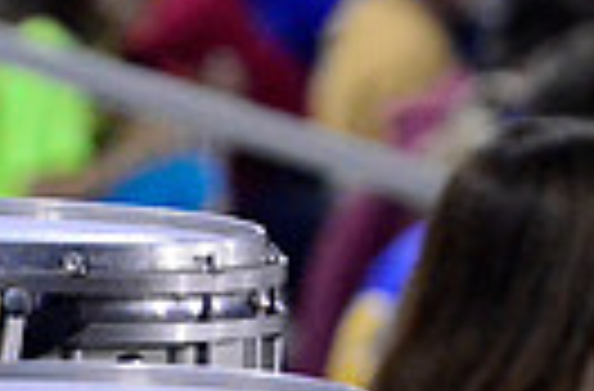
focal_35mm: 1323
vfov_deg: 1.0
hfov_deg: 1.6
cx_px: 27
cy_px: 795
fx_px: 21752
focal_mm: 200
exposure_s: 1/200
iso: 6400
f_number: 2.8
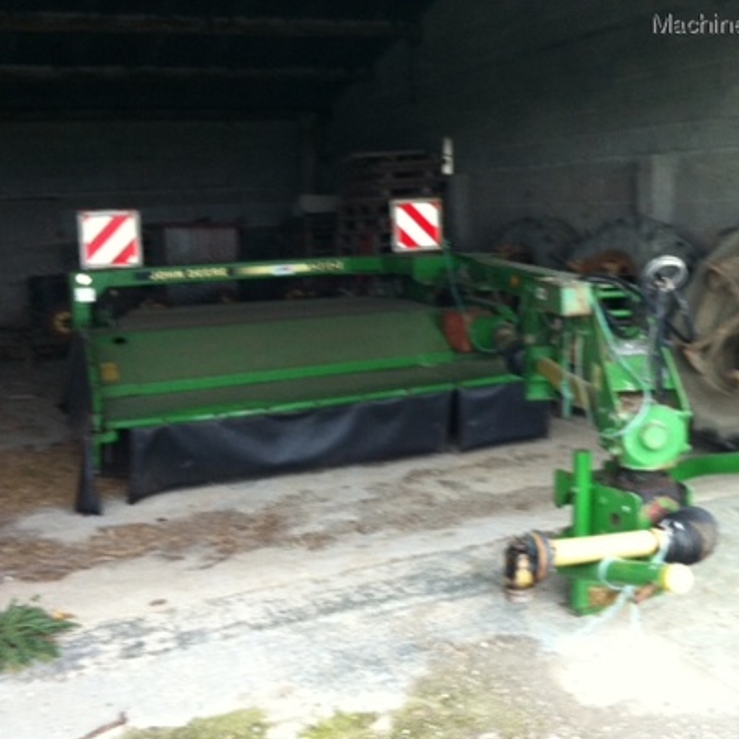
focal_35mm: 42
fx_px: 1014
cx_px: 370
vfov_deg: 40.0
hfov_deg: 40.0
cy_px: 373
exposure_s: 1/15
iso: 160
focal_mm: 3.85
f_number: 2.8
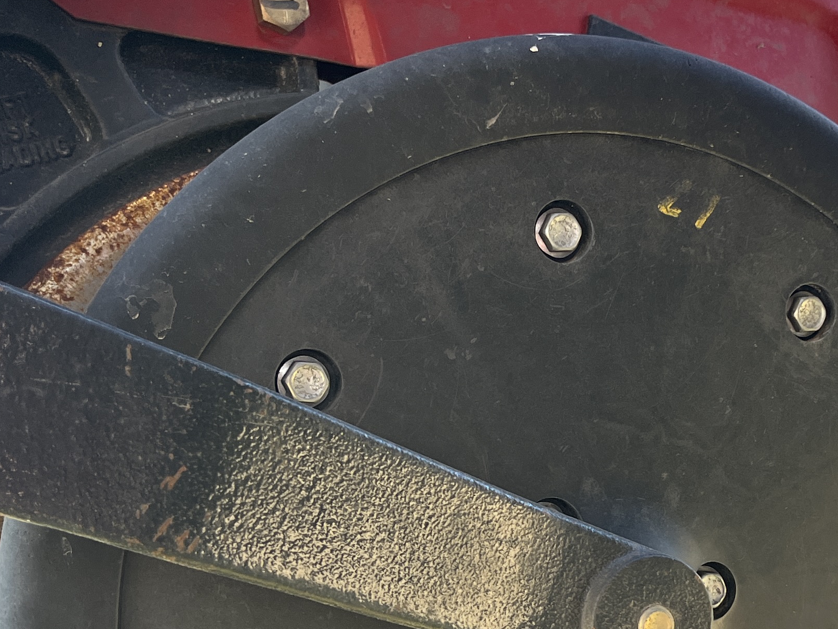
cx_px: 657
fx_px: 1574
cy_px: 481
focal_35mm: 65
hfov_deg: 29.2
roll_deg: +4.0
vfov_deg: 22.4
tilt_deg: +0.9
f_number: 1.6
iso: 64
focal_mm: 5.1
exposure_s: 1/121
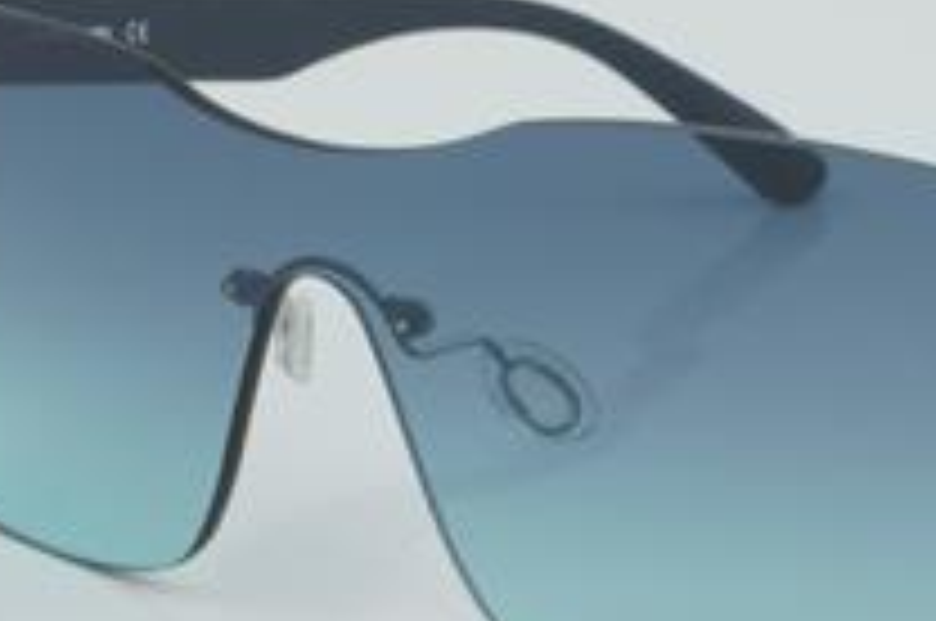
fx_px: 4127
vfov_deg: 8.6
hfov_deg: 12.9
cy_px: 328
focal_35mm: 159
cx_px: 688
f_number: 32
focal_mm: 55
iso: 100
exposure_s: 1/3
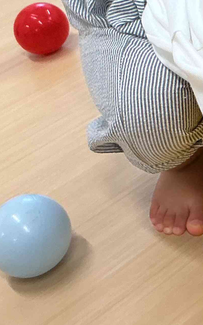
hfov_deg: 12.3
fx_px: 858
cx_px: 368
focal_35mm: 97
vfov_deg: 20.7
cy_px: -8
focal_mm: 3
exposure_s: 1/120
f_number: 1.8
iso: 64
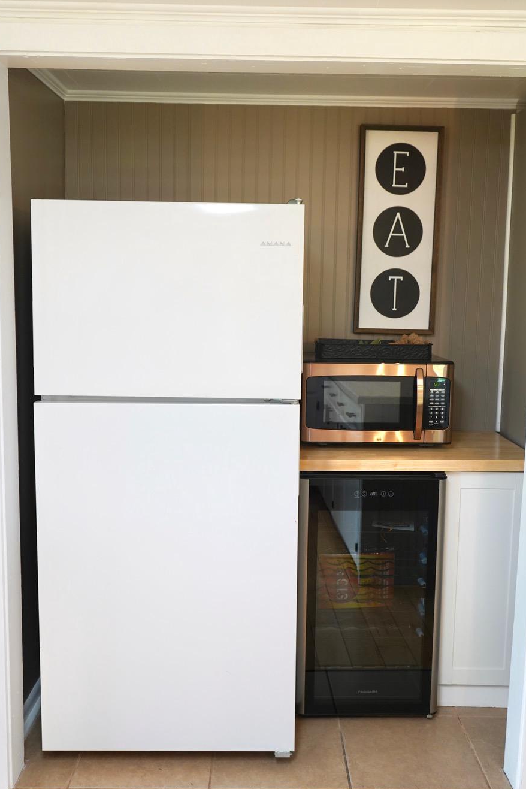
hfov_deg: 37.8
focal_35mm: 35
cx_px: 279
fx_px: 767
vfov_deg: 54.4
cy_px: 388
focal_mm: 30
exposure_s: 1/160
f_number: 4
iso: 800
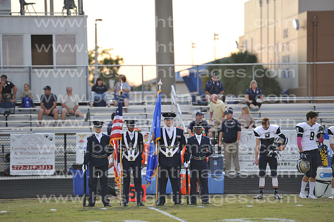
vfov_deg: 6.9
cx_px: 167
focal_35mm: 200
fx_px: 1854
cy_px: 111
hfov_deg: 10.3
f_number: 3.2
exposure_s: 1/400
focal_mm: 200
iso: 1600
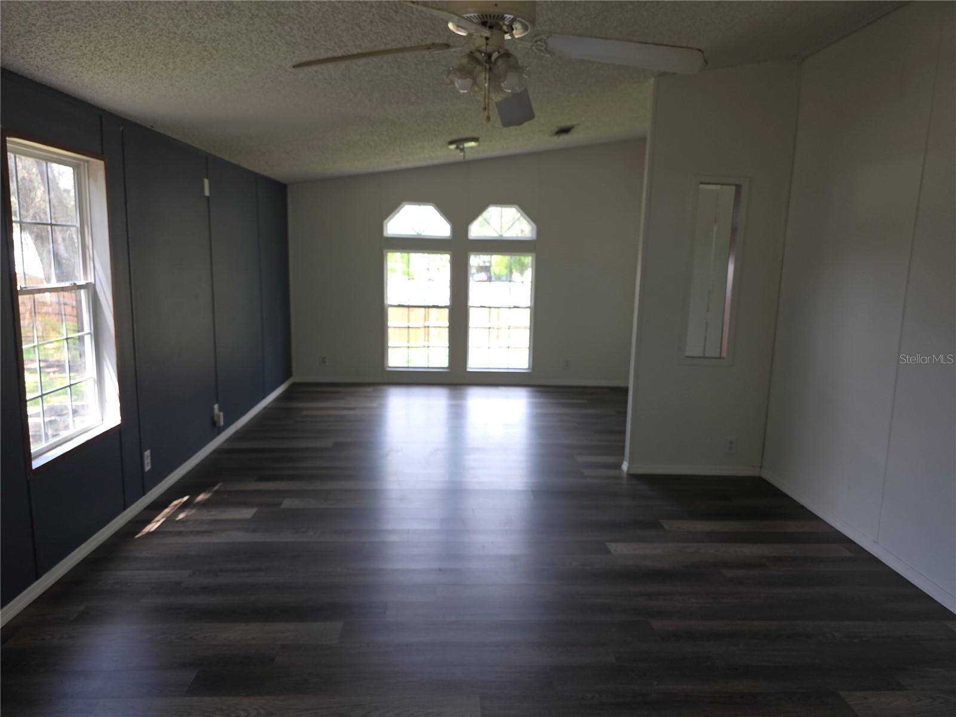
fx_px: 635
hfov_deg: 73.9
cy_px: 358
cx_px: 478
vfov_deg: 58.9
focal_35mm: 23
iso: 20
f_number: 1.7
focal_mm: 6.3
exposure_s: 1/60
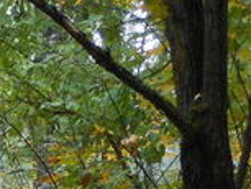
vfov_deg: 4.4
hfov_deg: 5.6
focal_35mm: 335
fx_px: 2431
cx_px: -461
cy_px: 418
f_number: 4.1
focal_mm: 10.2
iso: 250
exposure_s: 1/30
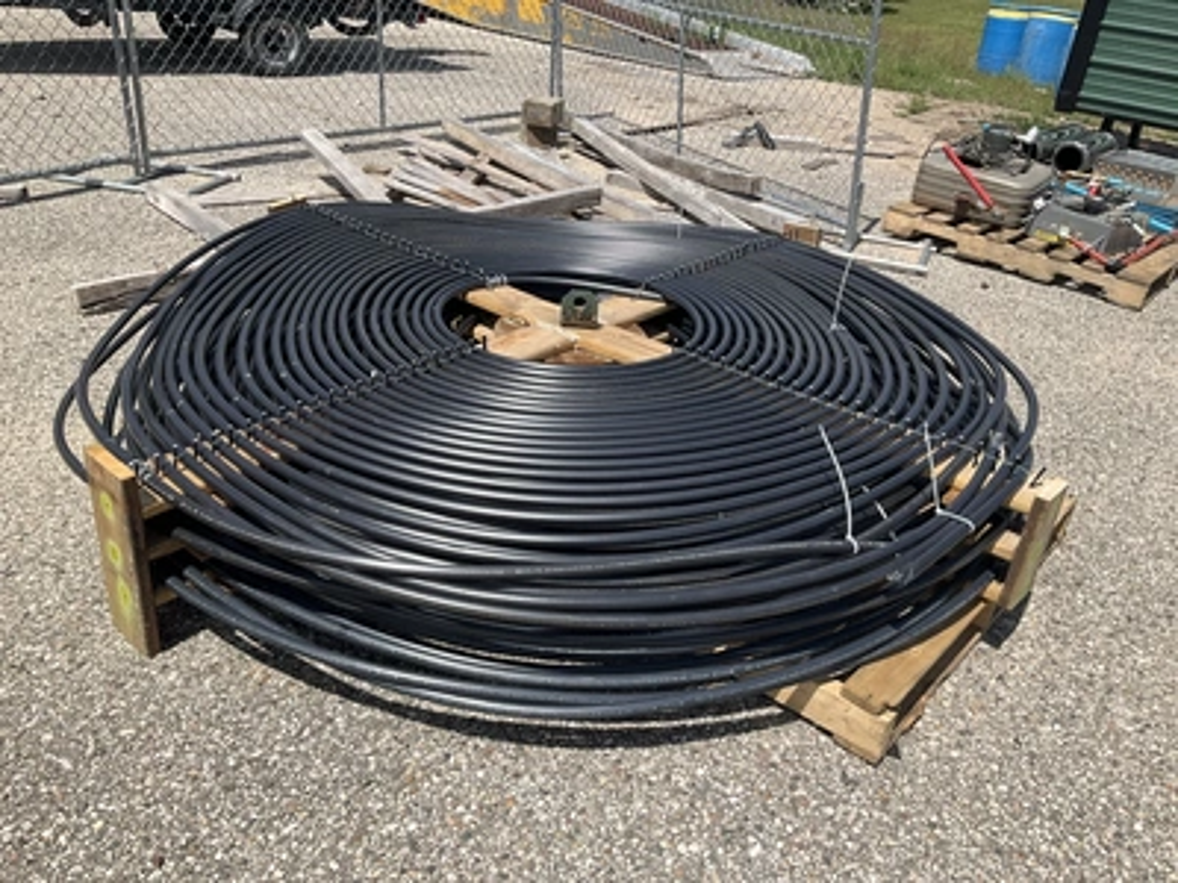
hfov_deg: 61.7
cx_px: 589
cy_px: 442
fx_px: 987
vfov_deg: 48.2
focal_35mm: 29
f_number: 1.8
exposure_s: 1/1848
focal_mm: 3
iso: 25
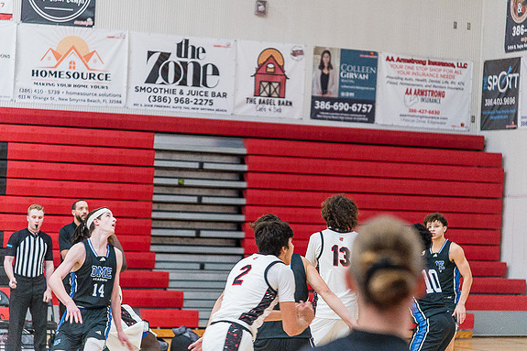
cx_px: 263
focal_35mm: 121
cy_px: 175
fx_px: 1771
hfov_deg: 16.9
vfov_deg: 11.3
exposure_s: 1/320
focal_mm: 120
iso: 5000
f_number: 4
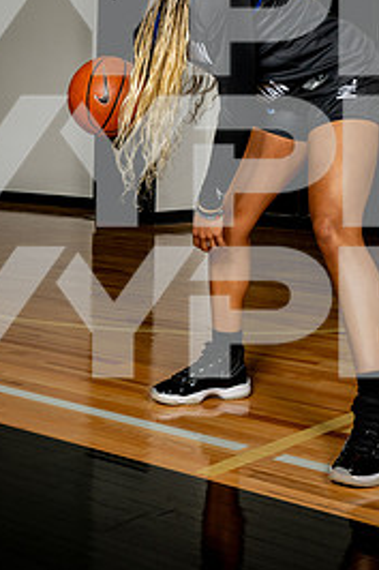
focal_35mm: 71
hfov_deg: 19.2
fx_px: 1123
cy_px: 163
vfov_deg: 28.2
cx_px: 169
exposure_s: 1/500
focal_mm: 42
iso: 250
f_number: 8
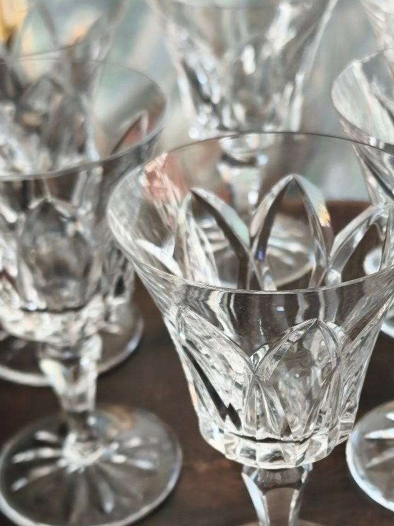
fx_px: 1002
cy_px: 352
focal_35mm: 66
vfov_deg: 29.2
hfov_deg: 22.1
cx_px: 276
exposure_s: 1/100
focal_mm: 6.06
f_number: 1.7
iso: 125
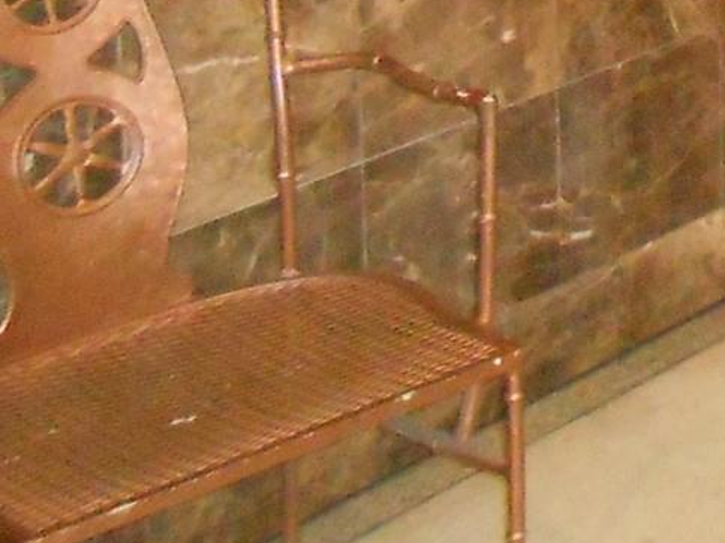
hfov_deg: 14.8
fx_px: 2304
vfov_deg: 12.0
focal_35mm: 110
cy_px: -537
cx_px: 1438
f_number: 3.5
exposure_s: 1/25
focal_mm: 4.6
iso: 1000
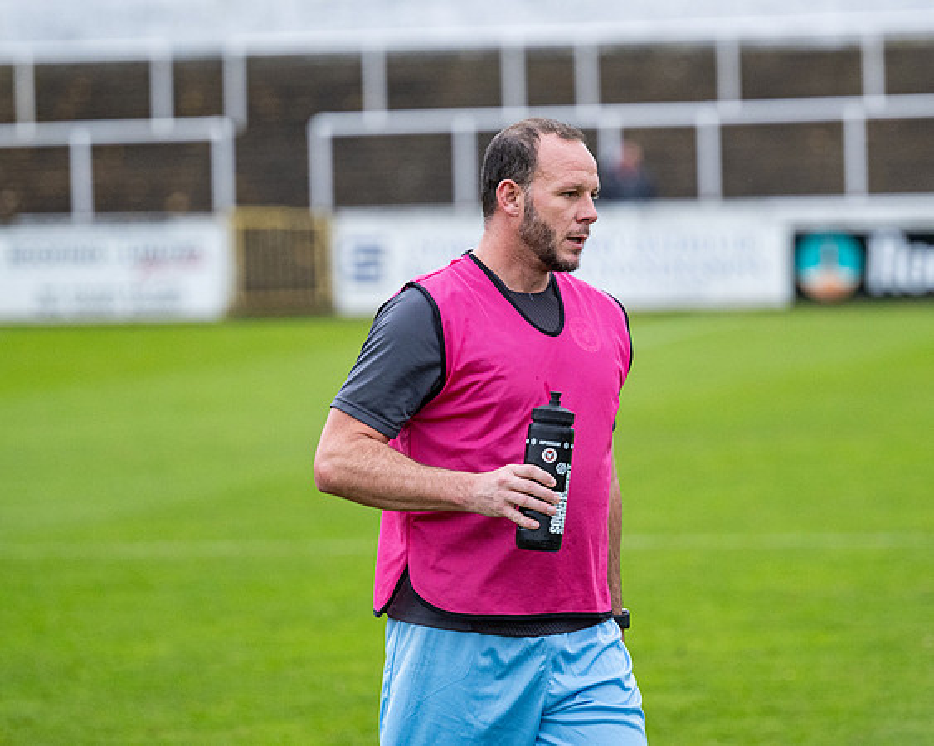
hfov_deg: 7.9
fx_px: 6756
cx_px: 495
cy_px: 373
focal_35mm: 244
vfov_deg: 6.3
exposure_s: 1/800
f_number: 2.8
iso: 1000
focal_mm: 145
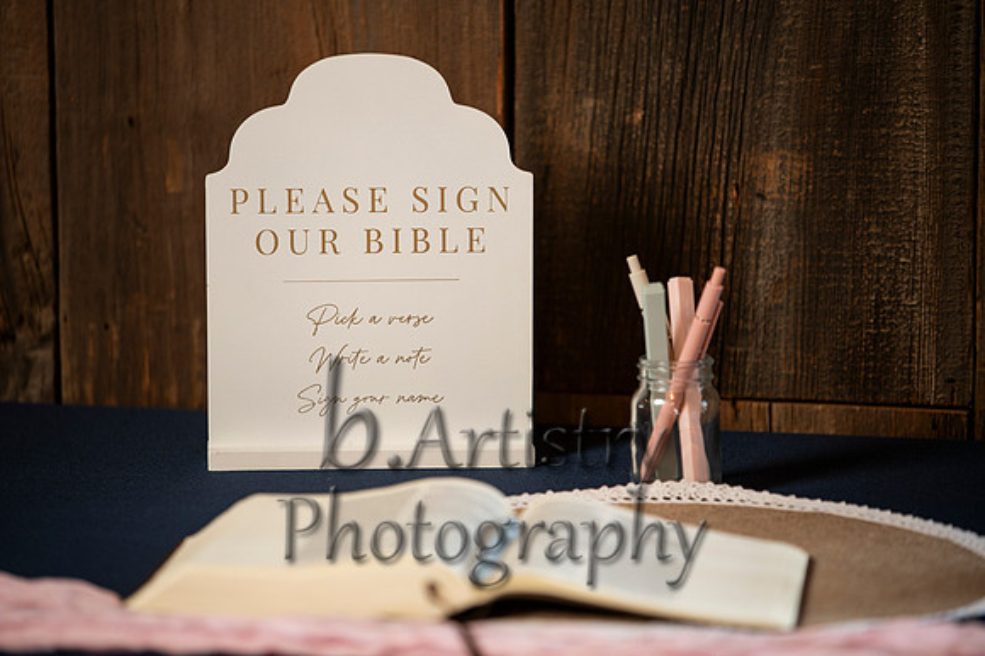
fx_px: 5469
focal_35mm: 200
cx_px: 492
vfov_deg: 6.9
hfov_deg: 10.3
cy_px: 328
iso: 640
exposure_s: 1/200
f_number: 2.8
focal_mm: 200
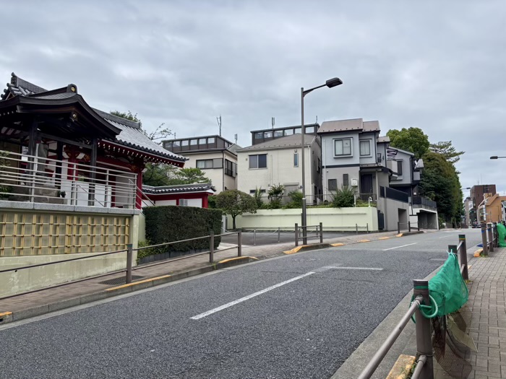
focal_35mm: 26
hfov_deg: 67.3
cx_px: 253
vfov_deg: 53.1
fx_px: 380
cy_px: 190
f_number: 1.6
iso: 50
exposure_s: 1/3021
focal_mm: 5.96
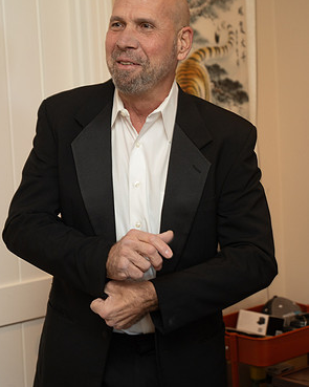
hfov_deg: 17.7
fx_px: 995
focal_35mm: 87
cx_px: 154
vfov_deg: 22.0
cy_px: 166
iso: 1600
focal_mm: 76
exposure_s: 1/100
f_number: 4
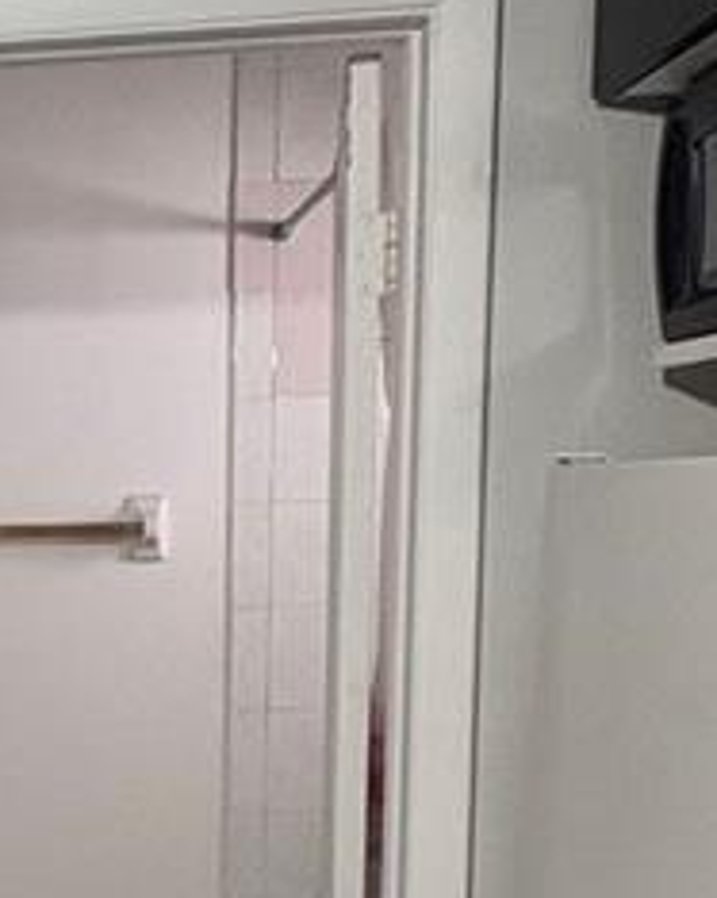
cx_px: -368
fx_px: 1858
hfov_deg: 19.1
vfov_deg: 26.5
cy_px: 744
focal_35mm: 70
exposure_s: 1/77
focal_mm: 2.22
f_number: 2.2
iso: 200
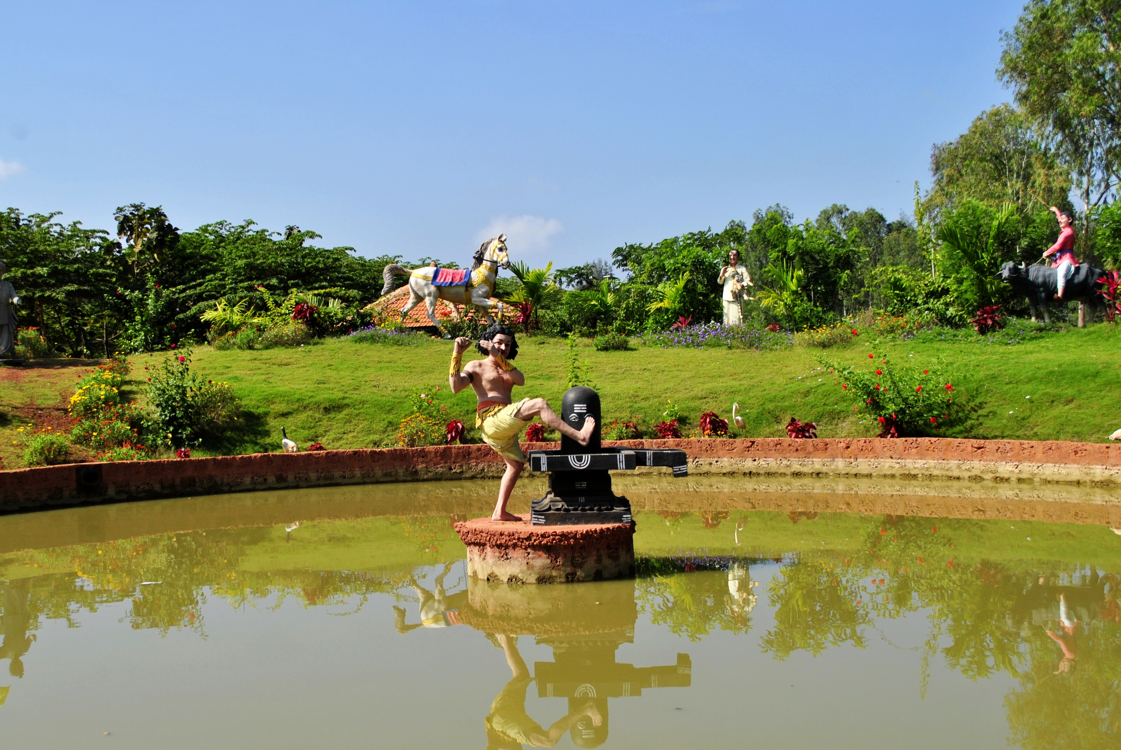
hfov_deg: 42.6
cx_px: 477
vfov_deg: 29.3
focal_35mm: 46
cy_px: 437
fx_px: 1434
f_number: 5.6
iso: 110
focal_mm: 26
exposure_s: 1/800
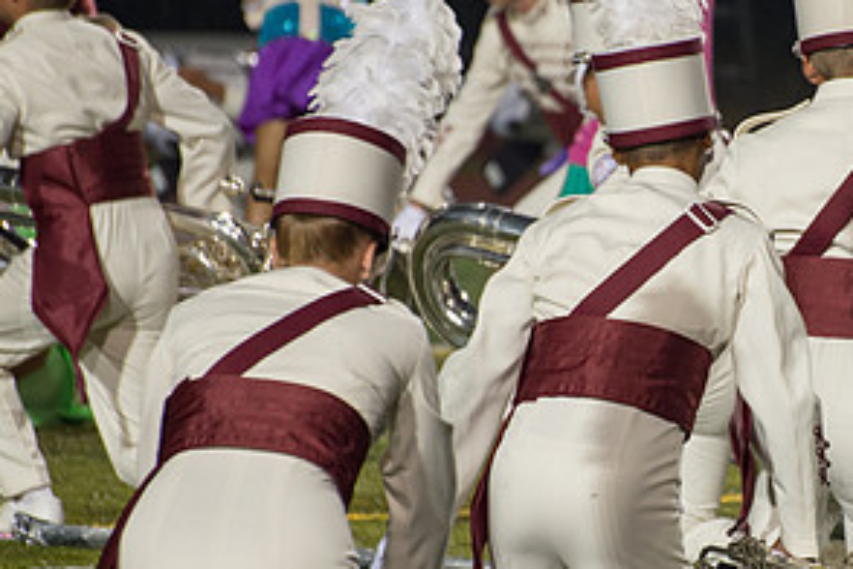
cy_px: 344
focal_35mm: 541
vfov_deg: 2.5
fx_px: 12818
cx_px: 752
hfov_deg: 3.8
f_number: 5.3
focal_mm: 240
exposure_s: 1/200
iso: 1400
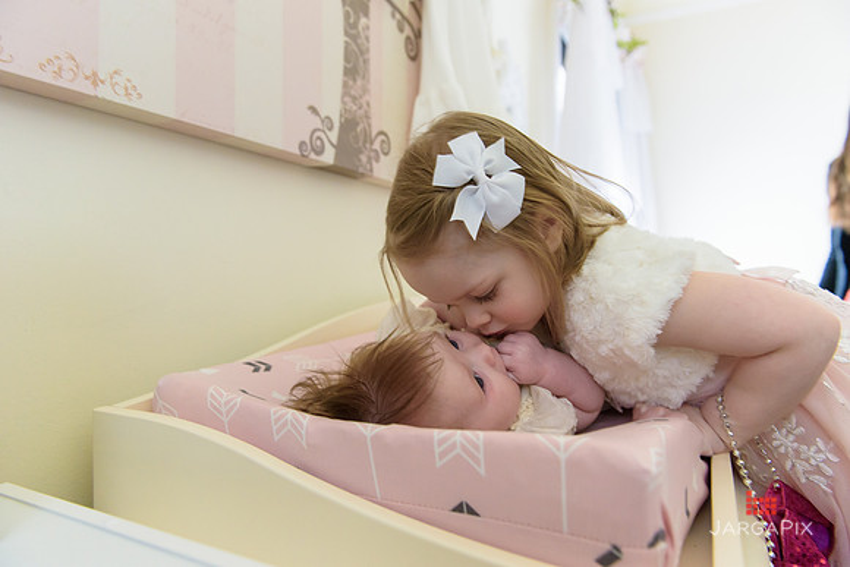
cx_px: 425
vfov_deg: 53.2
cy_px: 284
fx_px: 567
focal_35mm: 24
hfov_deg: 73.7
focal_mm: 24
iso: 1600
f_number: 3.2
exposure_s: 1/125
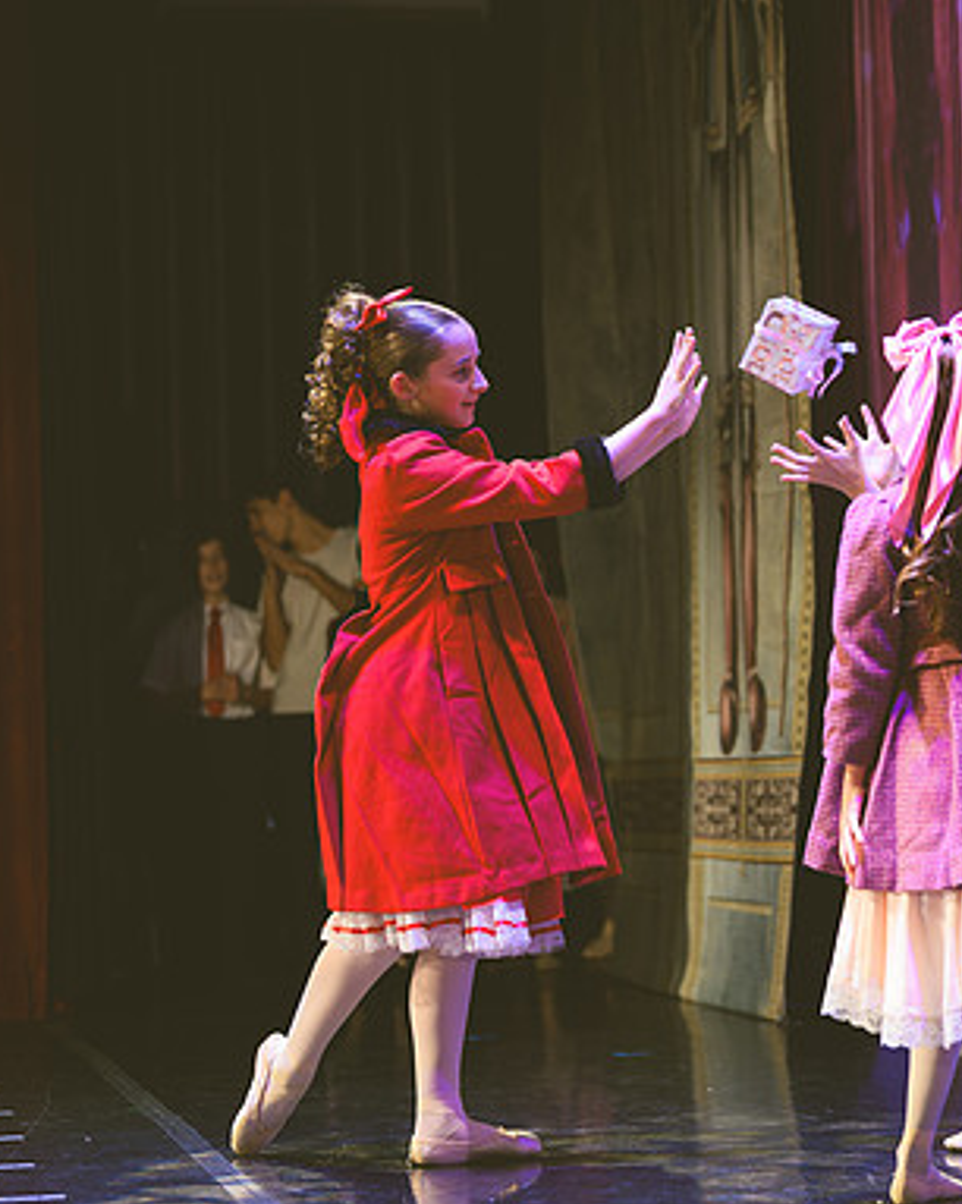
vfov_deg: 15.0
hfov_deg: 12.0
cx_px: 613
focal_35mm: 128
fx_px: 4559
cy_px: 604
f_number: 2.8
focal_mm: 90
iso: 1250
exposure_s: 1/250
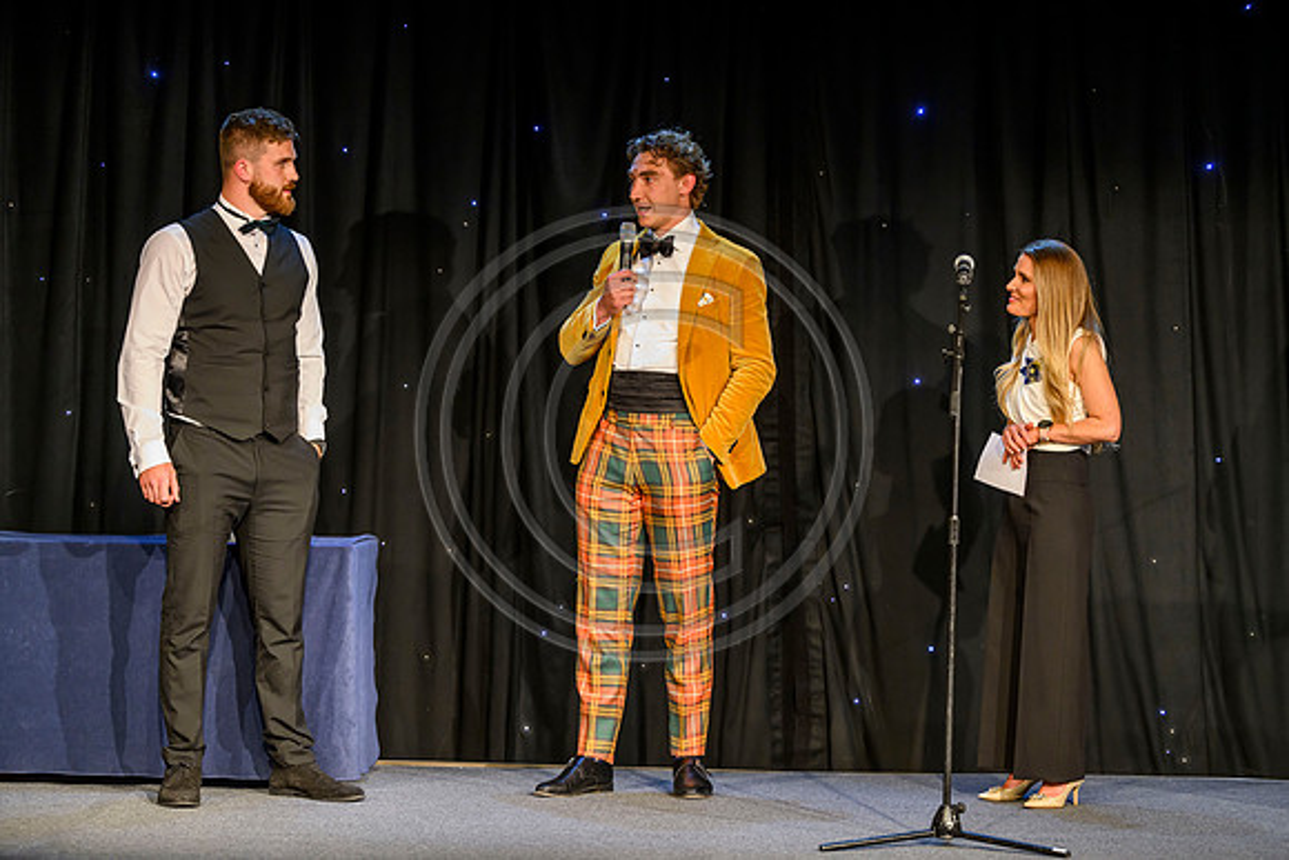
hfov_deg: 22.1
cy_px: 430
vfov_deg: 14.9
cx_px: 644
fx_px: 3295
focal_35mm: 92
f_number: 3.2
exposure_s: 1/250
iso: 2000
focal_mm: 92
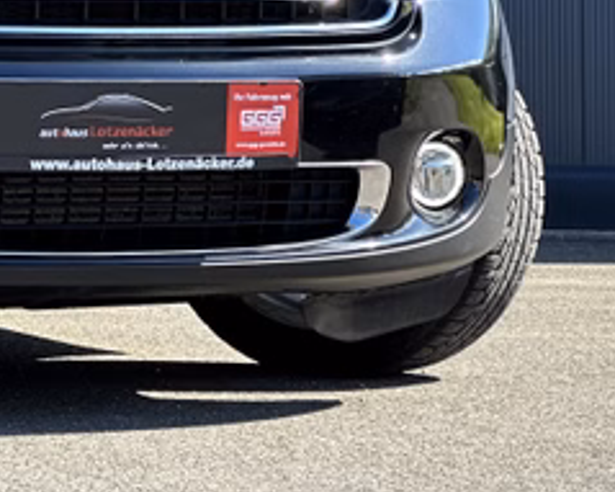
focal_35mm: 252
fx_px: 4585
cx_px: -196
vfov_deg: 6.1
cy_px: -75
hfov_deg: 7.6
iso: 32
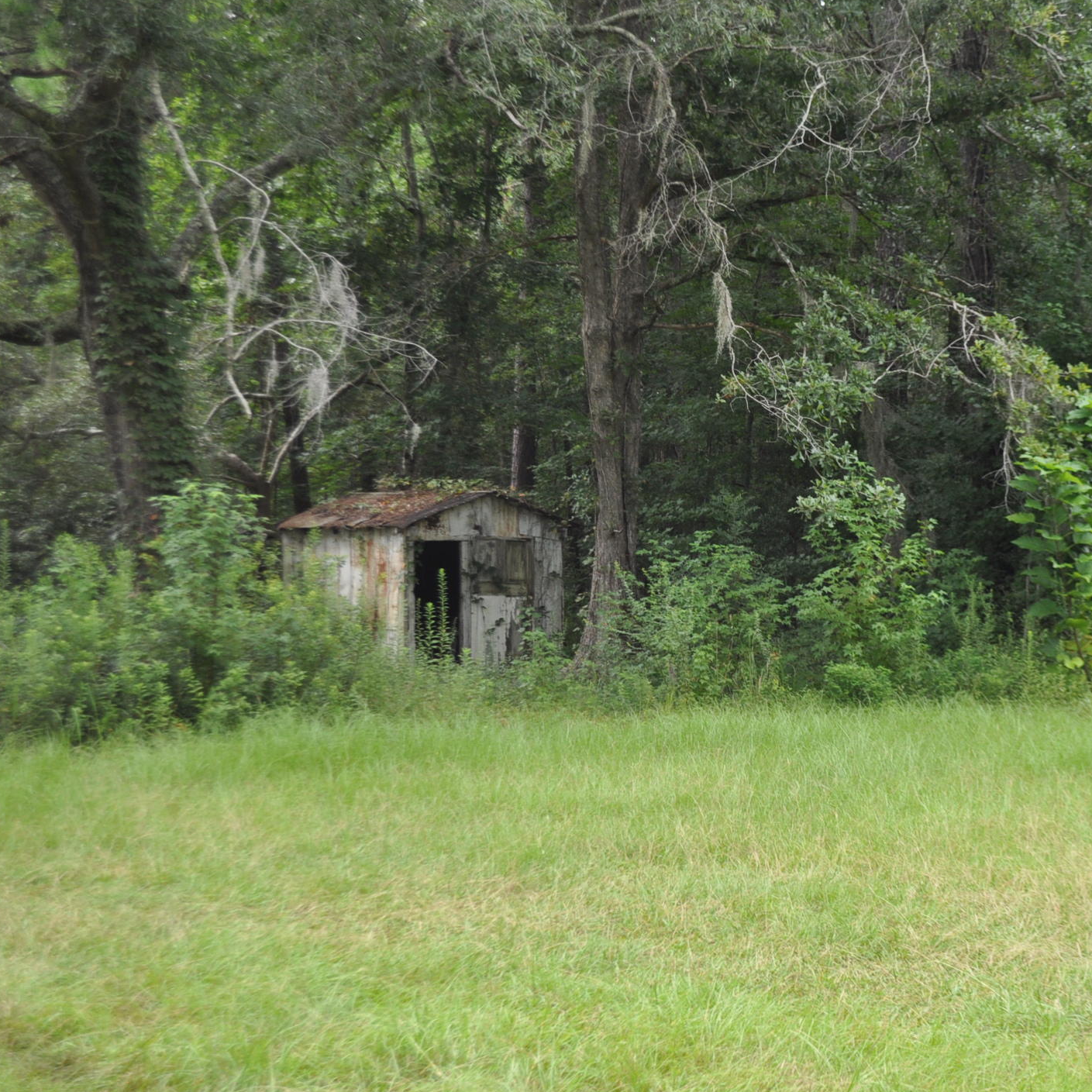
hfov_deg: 27.4
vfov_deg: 27.7
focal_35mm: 62
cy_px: 543
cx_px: 799
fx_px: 2213
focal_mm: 32
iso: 400
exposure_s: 1/125
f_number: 5.6
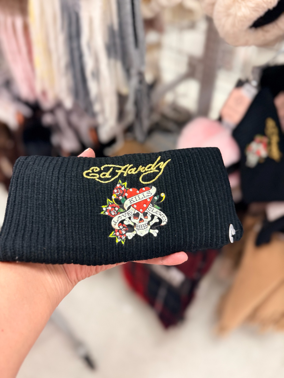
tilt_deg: -46.3
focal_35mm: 24
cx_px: 142
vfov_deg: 71.6
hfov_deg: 56.8
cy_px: 189
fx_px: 263
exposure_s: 1/60
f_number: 1.78
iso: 160
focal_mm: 6.76
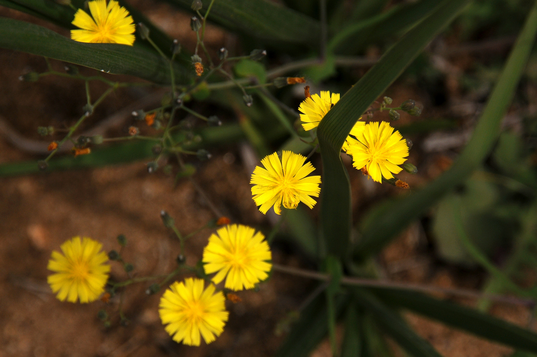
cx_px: 268
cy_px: 178
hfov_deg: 6.9
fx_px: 4469
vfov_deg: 4.6
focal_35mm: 300
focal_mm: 200
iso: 200
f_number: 14
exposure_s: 1/800
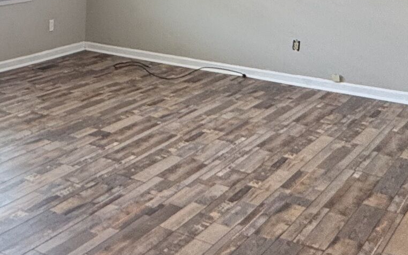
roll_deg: +0.6
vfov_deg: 20.9
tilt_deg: -6.5
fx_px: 667
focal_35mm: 60
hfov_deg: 28.4
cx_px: -112
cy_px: 1
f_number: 2.2
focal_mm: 2.22
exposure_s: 1/120
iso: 200
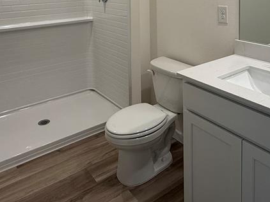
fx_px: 265
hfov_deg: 54.0
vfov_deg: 37.1
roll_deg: +1.2
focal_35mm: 34
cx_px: 143
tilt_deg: -4.3
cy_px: -3
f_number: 2.2
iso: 125
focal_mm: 2.22
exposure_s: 1/120
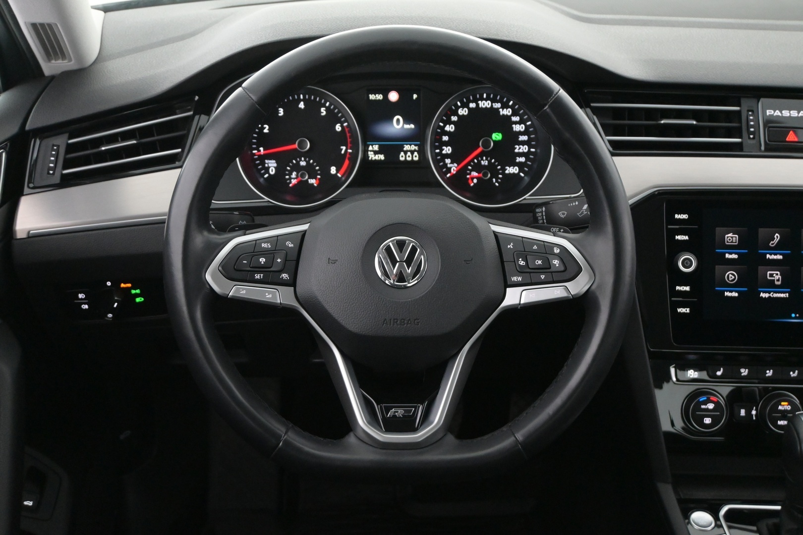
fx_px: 1004
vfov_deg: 29.9
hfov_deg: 43.6
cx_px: 402
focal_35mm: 45
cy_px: 268
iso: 4500
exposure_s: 1/50
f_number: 4.8
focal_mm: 30
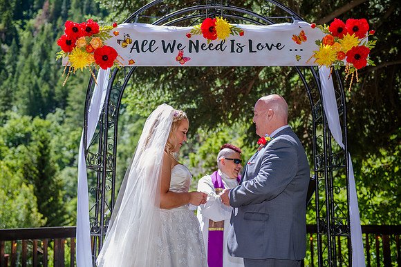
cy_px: 134
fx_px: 616
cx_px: 200
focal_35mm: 55
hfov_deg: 36.1
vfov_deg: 24.5
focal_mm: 55
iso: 160
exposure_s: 1/500
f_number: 3.2
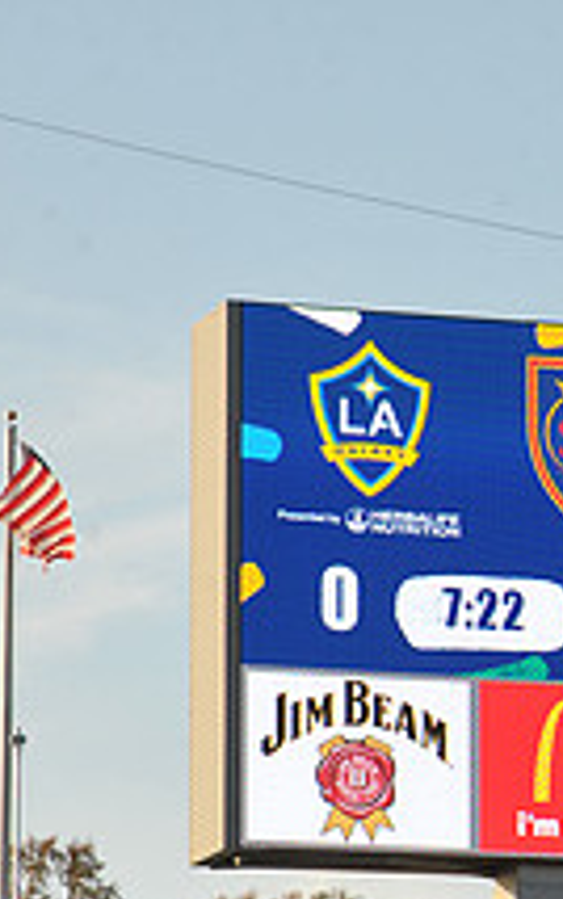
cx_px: 1193
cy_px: 567
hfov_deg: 4.5
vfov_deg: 7.2
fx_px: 7110
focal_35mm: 290
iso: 400
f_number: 10
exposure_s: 1/400
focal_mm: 105
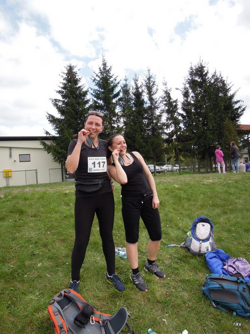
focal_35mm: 24
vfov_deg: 71.6
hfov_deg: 56.8
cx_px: 125
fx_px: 231
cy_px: 167
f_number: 2.8
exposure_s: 1/1250
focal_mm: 4.3
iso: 160
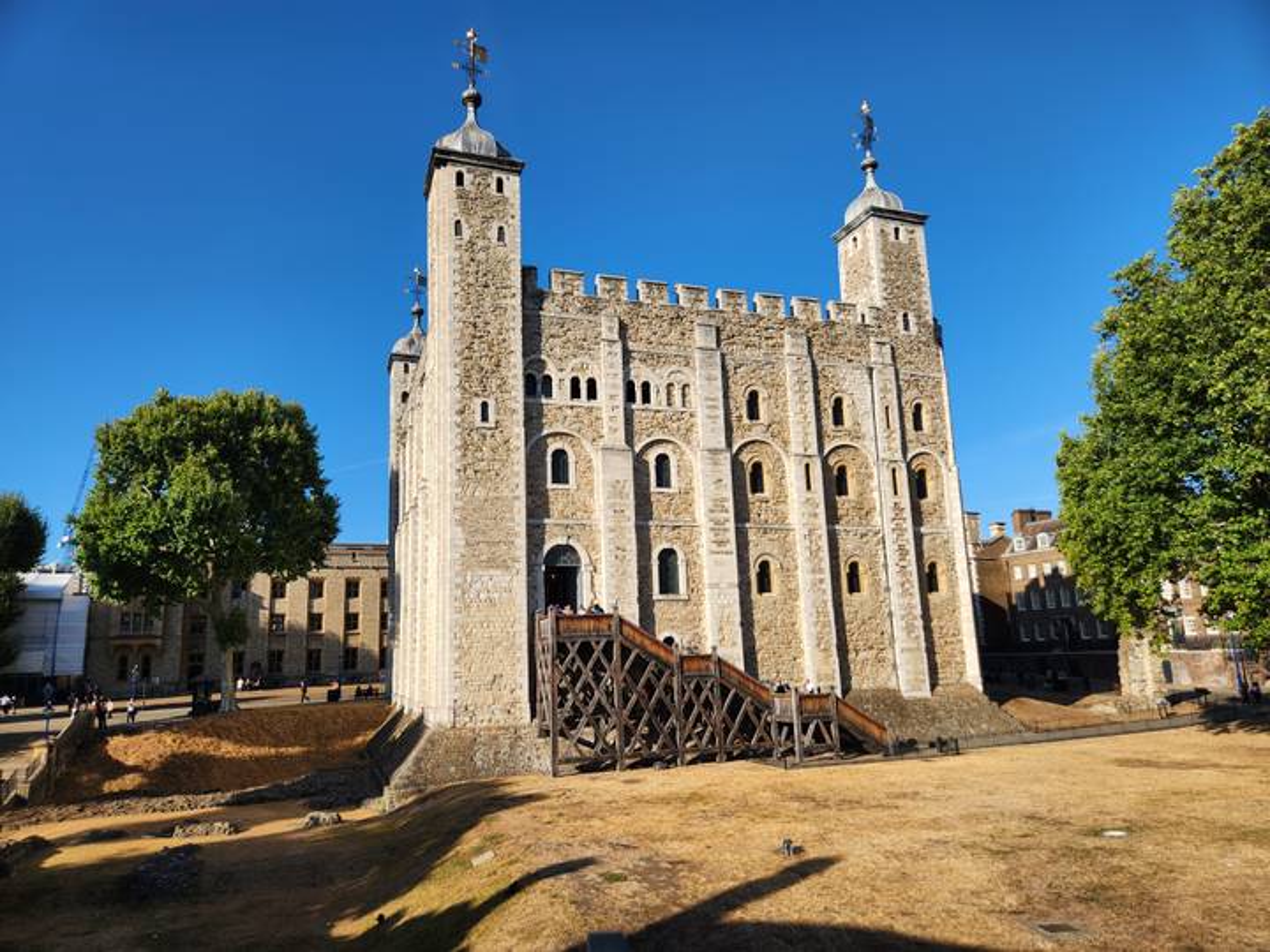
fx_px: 844
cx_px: 635
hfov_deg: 73.9
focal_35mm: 23
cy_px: 476
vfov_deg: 58.9
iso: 20
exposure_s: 1/1167
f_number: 1.8
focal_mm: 5.4
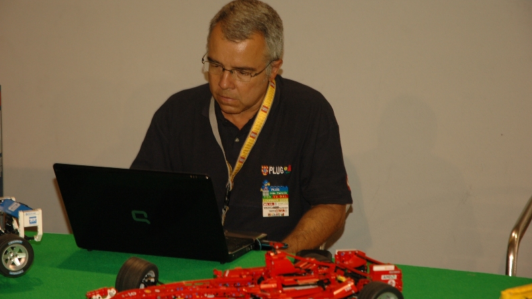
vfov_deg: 10.9
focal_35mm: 111
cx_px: 267
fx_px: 1565
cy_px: 148
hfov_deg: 19.3
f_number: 4.5
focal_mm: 70
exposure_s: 1/60
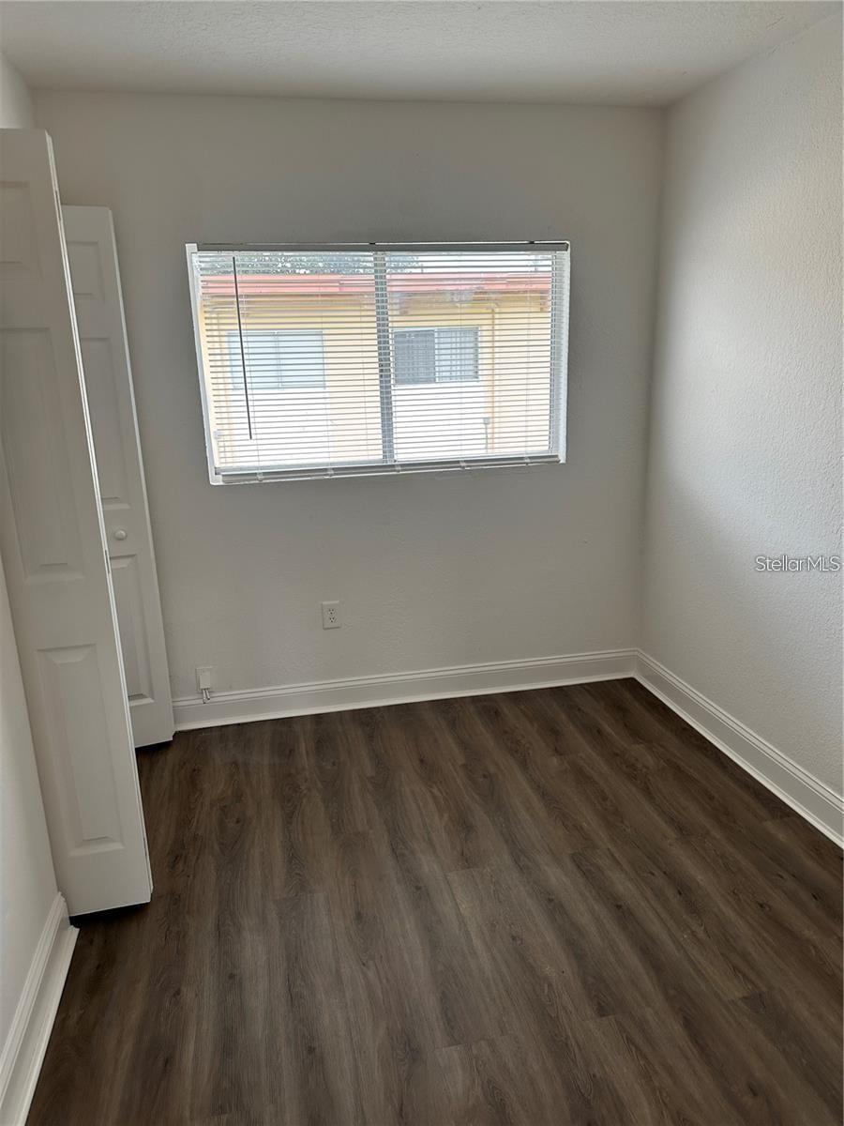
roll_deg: +1.5
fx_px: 780
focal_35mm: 24
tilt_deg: -14.6
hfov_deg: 56.8
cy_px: 563
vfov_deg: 71.6
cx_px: 422
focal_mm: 6.86
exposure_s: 1/158
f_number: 1.78
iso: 100
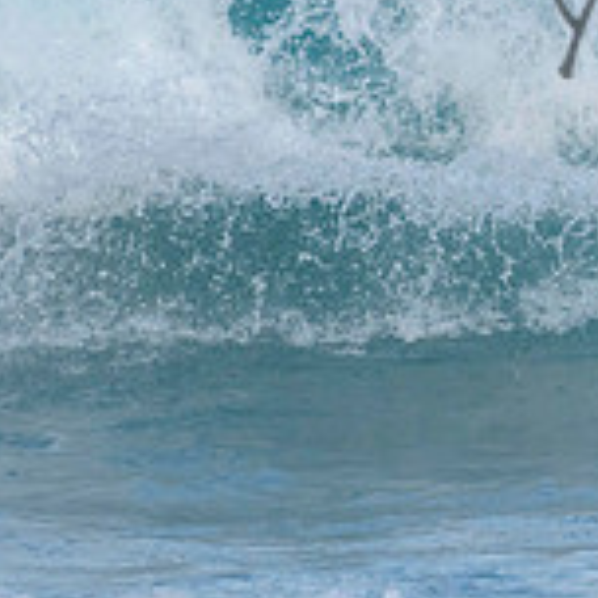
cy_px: -18
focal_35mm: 2600
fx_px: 50816
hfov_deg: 0.7
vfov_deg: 0.7
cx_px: 948
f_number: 11
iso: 1800
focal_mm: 800
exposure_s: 1/1600
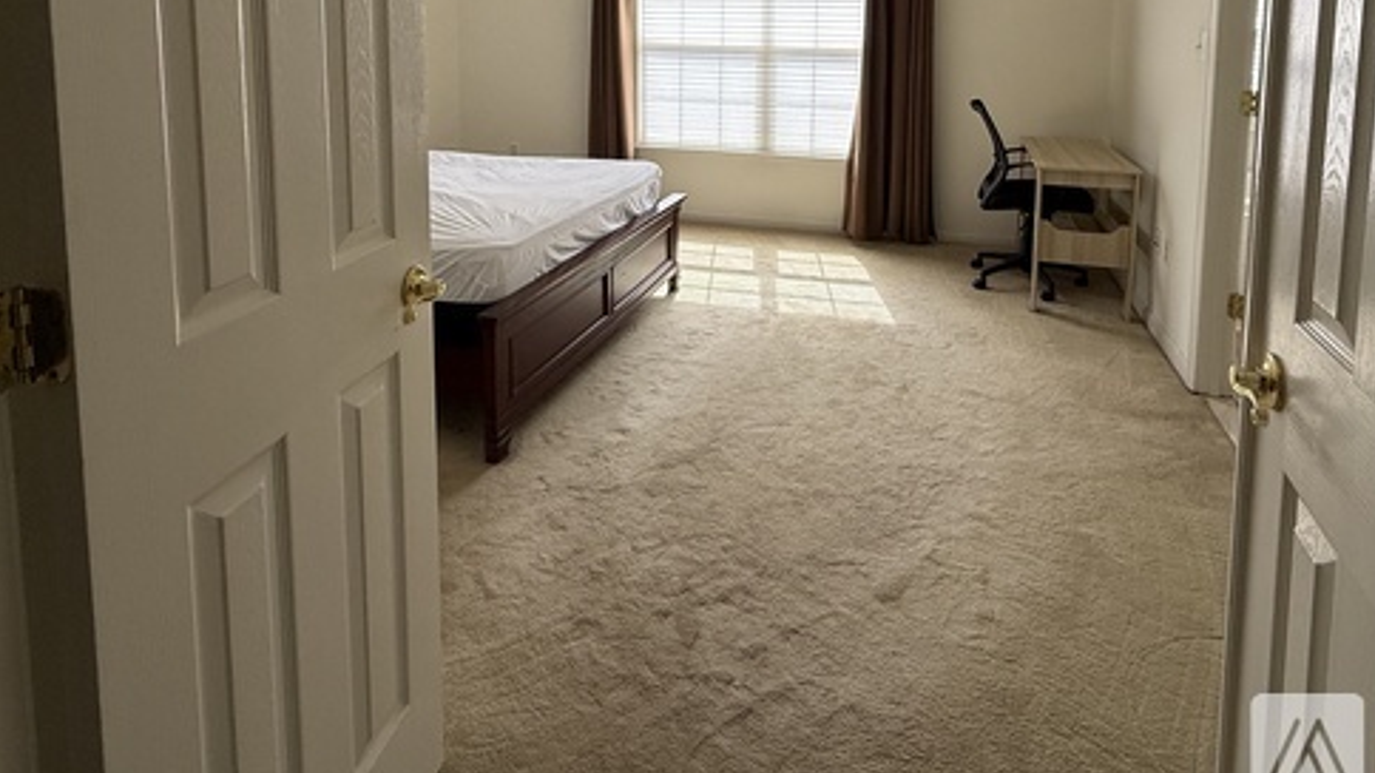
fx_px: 765
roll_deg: -1.1
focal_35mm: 21
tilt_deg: -4.9
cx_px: 763
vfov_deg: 48.6
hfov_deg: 83.6
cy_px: 97
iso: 64
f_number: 2.2
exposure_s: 1/200
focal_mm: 2.22
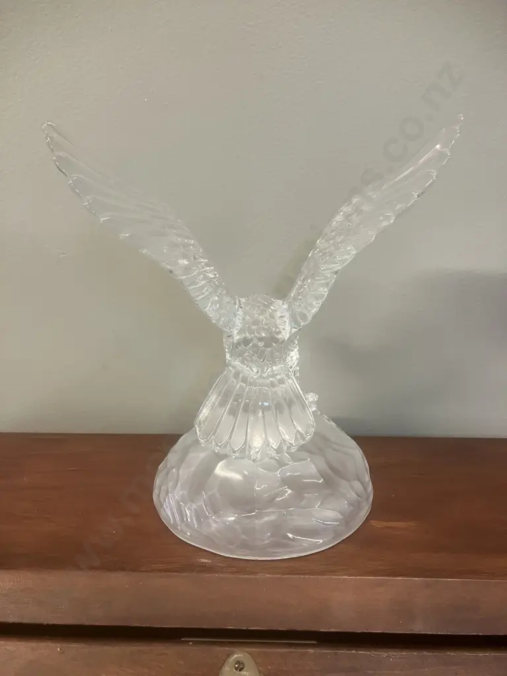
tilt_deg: -17.0
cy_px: 338
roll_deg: +0.8
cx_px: 254
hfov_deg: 49.7
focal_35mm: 28
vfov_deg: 63.4
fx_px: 547
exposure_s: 1/50
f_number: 1.8
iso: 250
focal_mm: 3.99
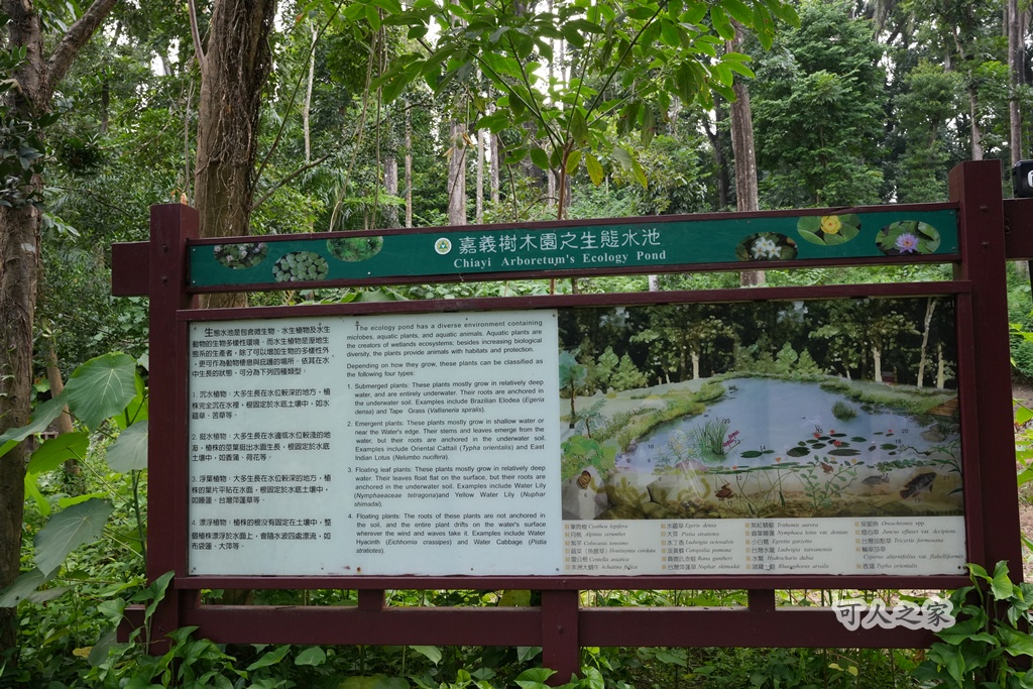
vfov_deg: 39.2
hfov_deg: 56.2
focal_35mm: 34
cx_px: 516
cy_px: 344
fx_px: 967
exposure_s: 1/320
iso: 2000
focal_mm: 33.7
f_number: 8
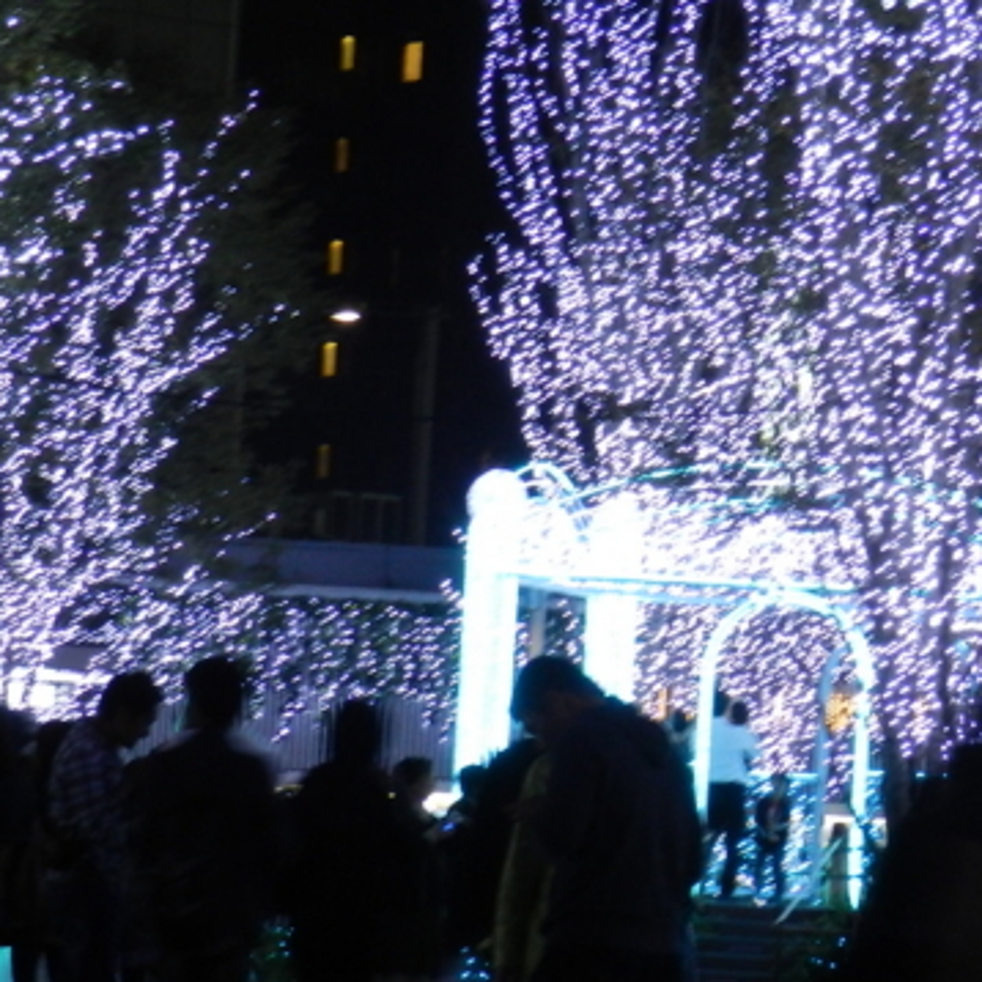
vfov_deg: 6.8
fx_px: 8248
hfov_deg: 6.8
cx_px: 790
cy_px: 494
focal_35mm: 257
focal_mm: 23.1
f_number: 5
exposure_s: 1/10
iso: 400
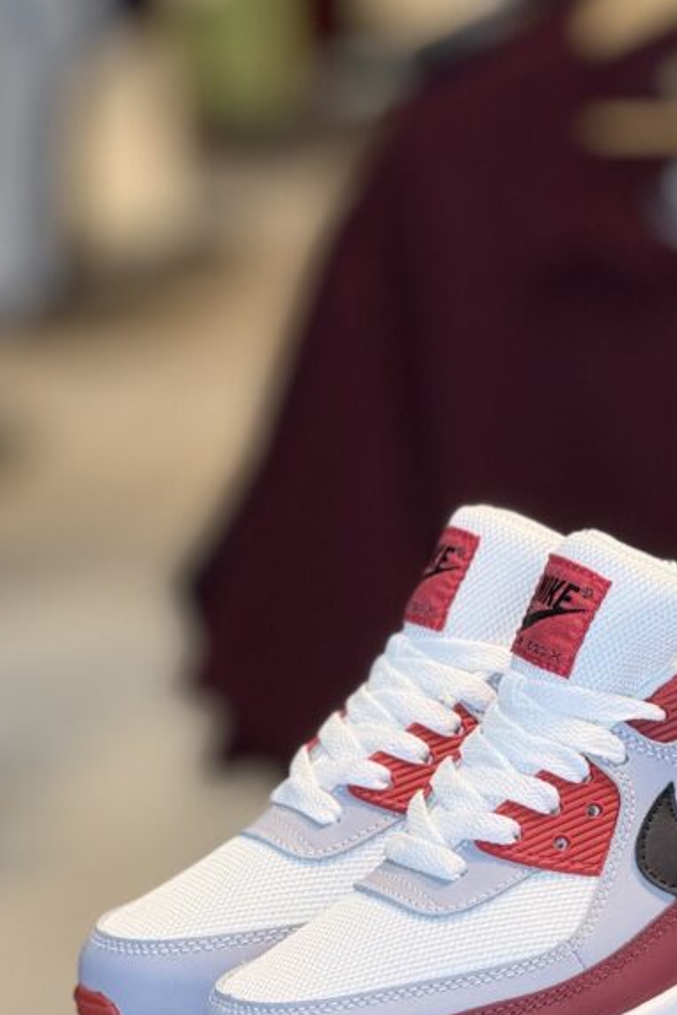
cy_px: 810
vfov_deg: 9.2
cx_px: 610
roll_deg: -0.2
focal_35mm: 223
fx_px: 6290
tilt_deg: -12.3
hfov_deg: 6.1
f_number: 2.8
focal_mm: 15.66
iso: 125
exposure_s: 1/100
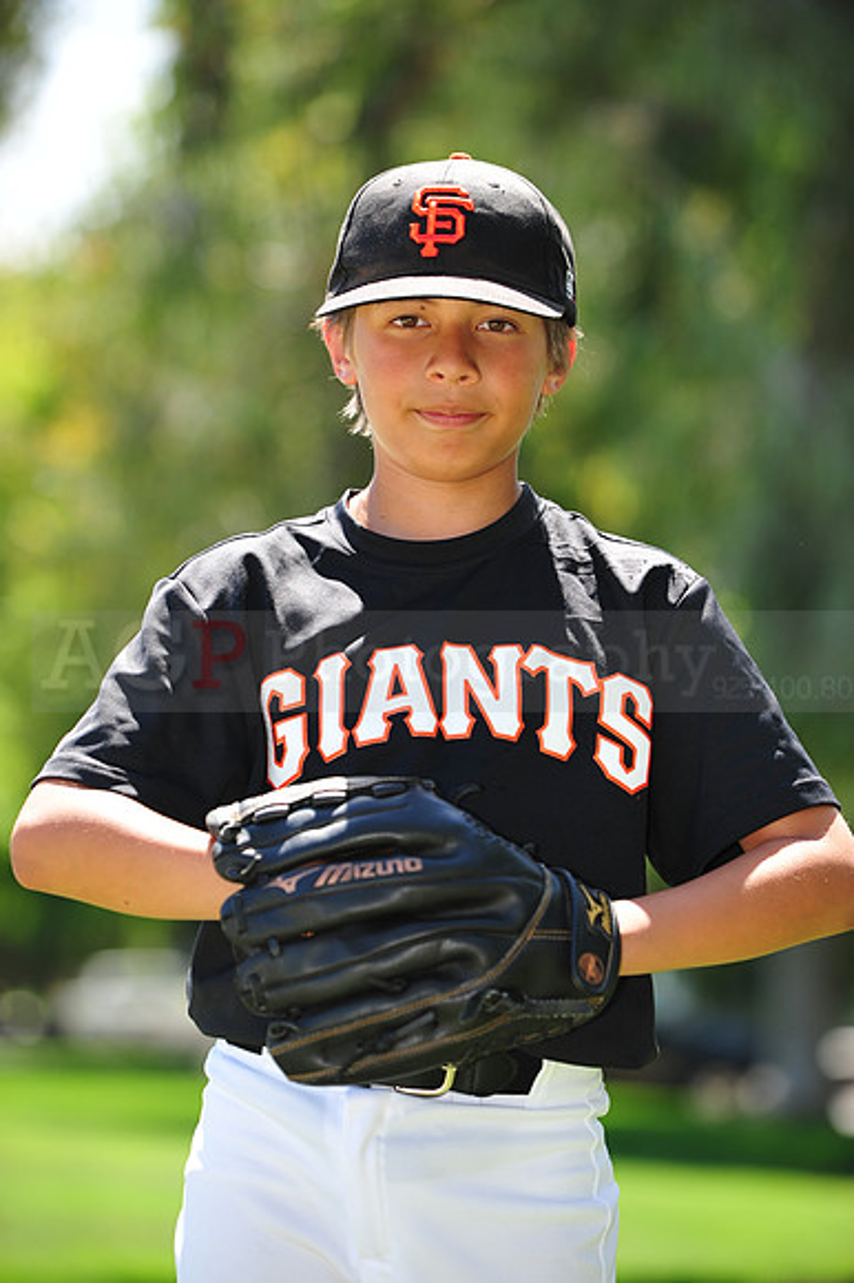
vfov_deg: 14.2
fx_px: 5165
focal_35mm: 145
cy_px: 642
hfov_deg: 9.5
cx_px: 427
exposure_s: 1/400
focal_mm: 145
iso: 200
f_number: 4.5
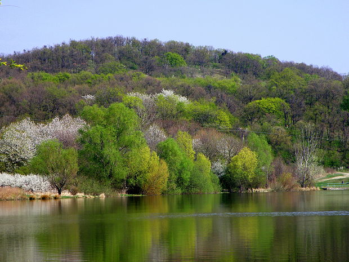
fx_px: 1422
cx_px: 174
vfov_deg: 10.5
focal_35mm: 141
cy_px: 131
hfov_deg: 14.0
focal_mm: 24.97
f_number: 4.3
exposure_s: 1/320
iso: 64
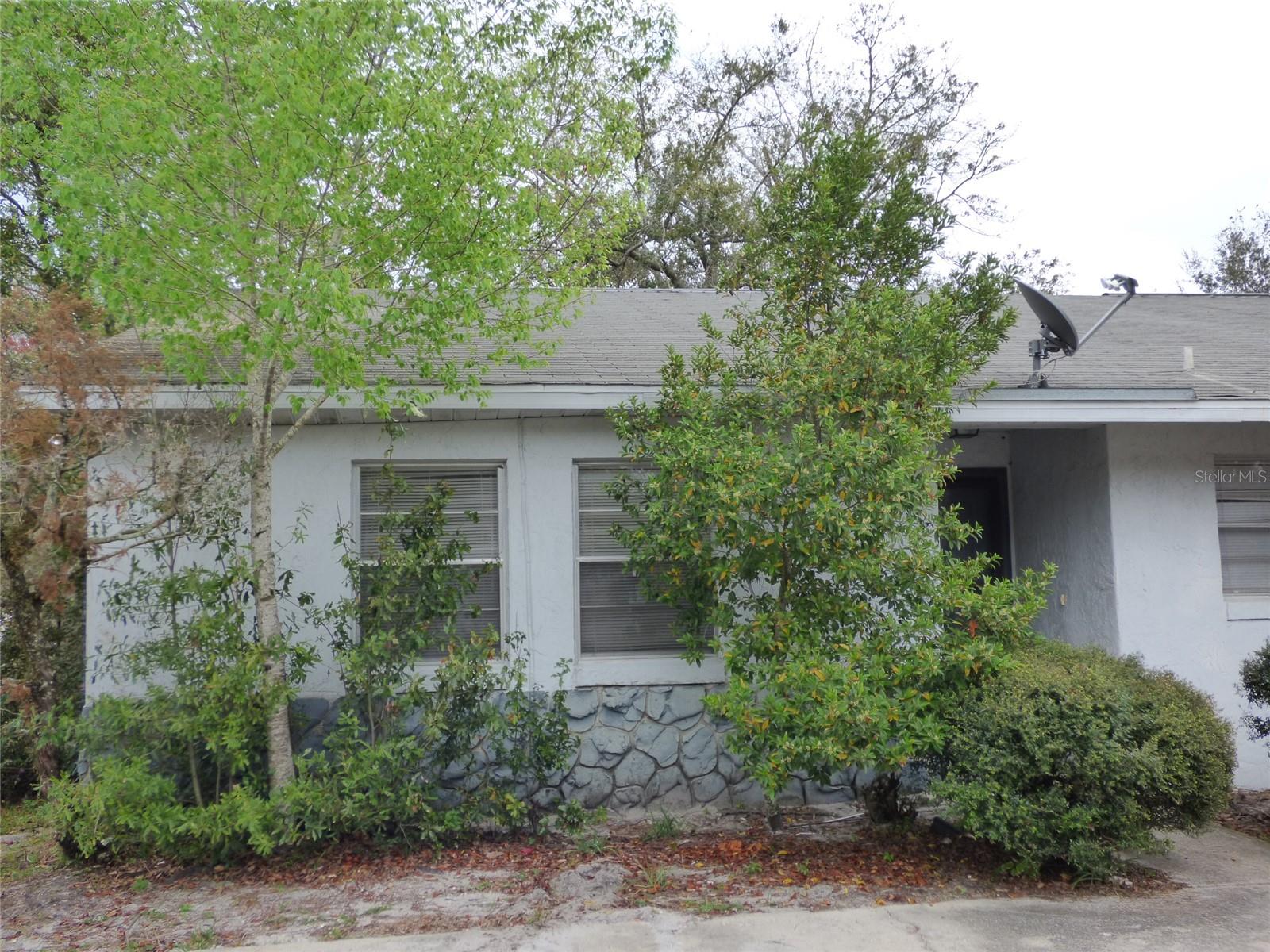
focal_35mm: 36
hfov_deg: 51.4
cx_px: 635
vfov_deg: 39.7
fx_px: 1321
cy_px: 476
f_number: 3.5
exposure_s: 1/250
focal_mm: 6.47
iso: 200
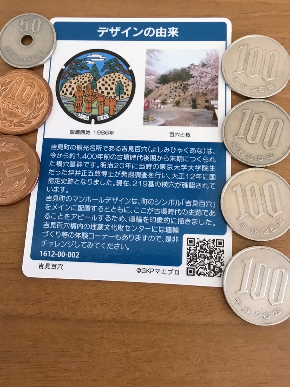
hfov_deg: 38.7
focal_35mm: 37
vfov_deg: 50.0
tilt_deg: -75.6
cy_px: 168
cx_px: 137
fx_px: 413
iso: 80
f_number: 2.4
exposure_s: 1/33
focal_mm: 3.3
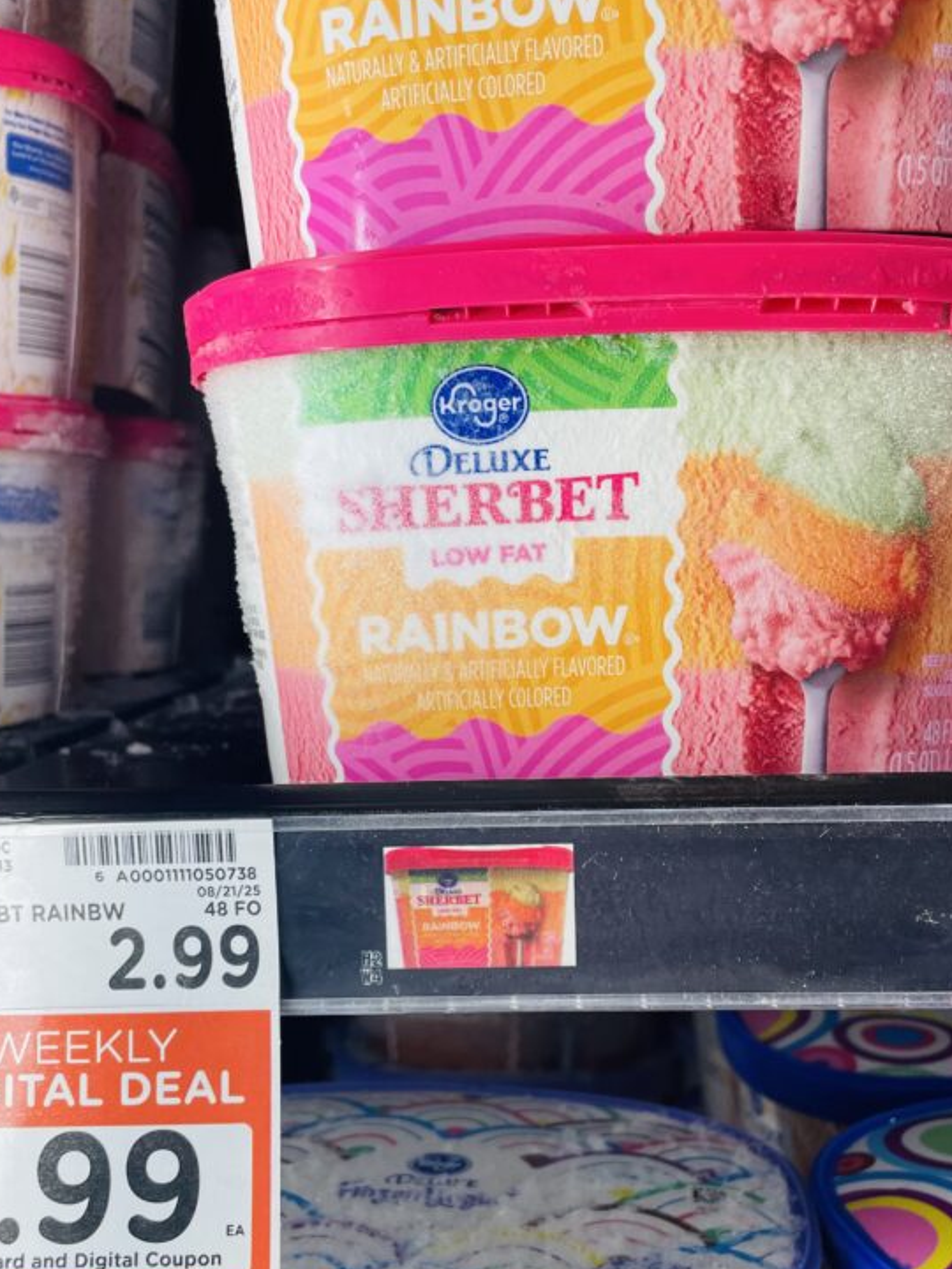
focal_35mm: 37
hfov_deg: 38.7
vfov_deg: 50.1
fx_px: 1357
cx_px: 481
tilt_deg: -5.7
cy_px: 696
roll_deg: +1.5
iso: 50
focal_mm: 4.2
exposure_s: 1/120
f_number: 1.6
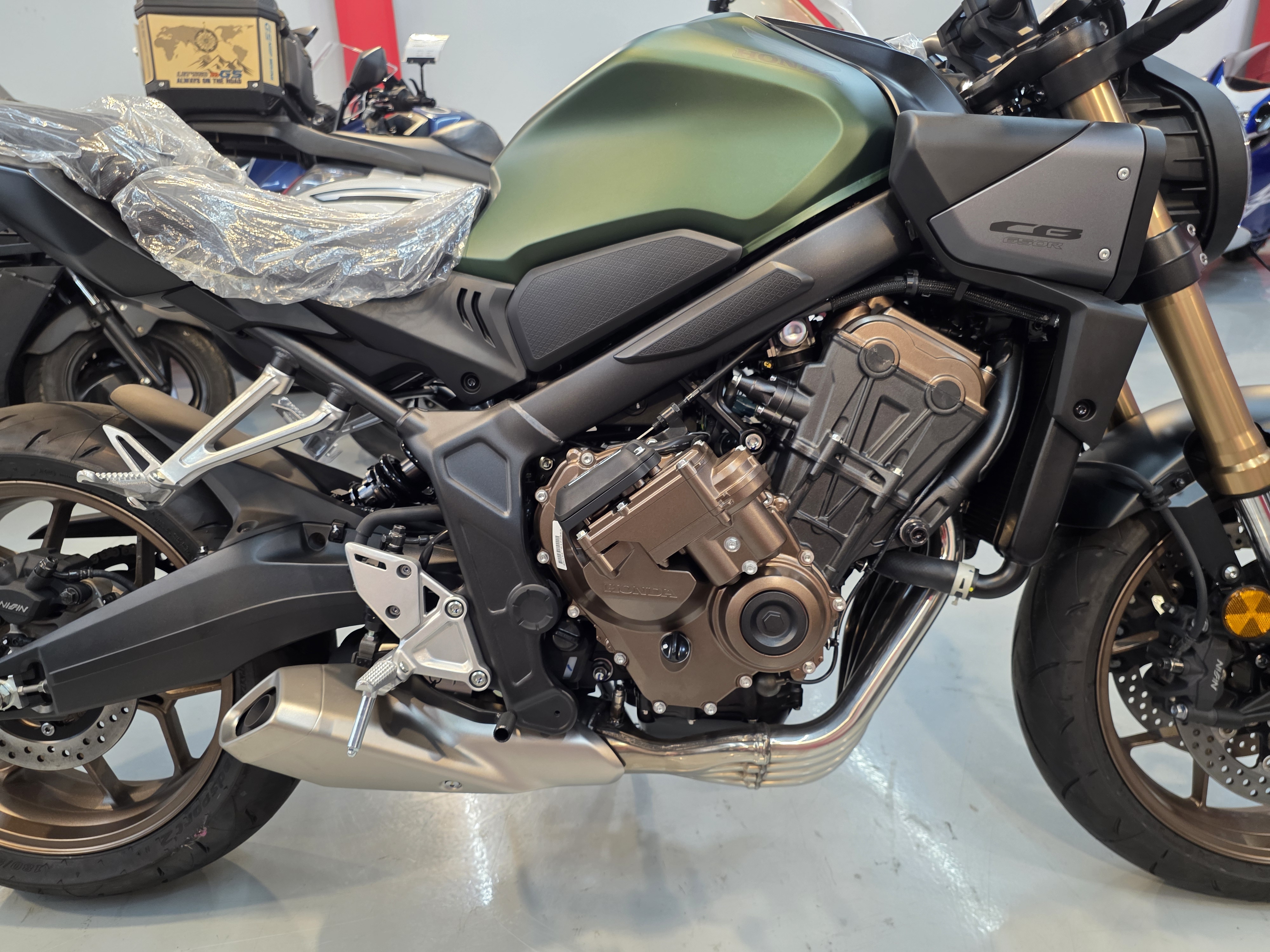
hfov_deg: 73.9
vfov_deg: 58.9
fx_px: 844
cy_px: 476
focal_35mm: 23
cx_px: 635
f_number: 1.7
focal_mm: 6.25
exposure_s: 1/120
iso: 320
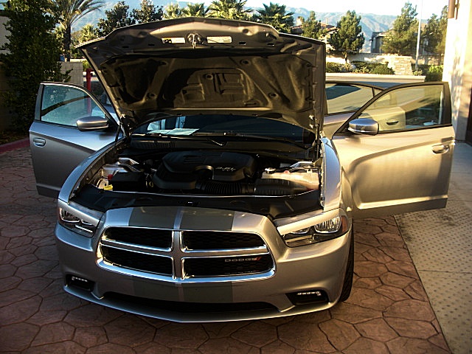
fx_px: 491
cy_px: 177
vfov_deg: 39.7
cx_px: 236
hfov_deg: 51.4
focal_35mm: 36
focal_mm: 6.3
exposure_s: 1/100
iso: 50
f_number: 2.8
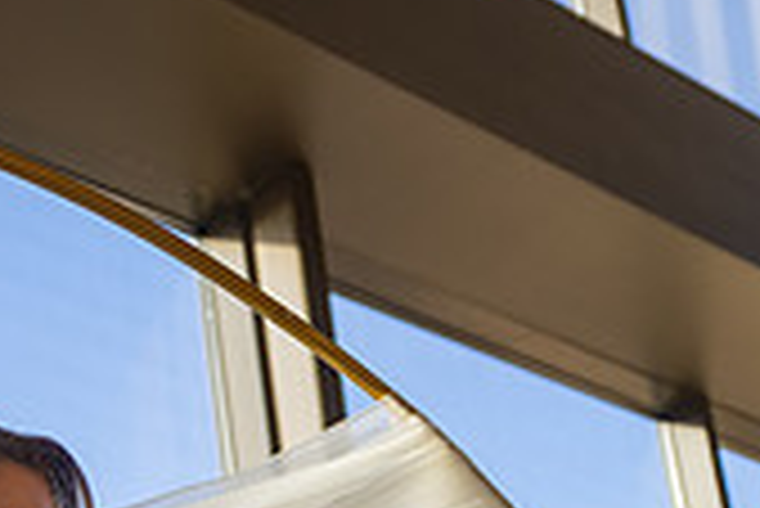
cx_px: 735
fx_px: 2493
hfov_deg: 17.0
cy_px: 740
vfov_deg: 11.2
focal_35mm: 118
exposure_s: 1/200
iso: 125
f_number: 2.8
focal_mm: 33
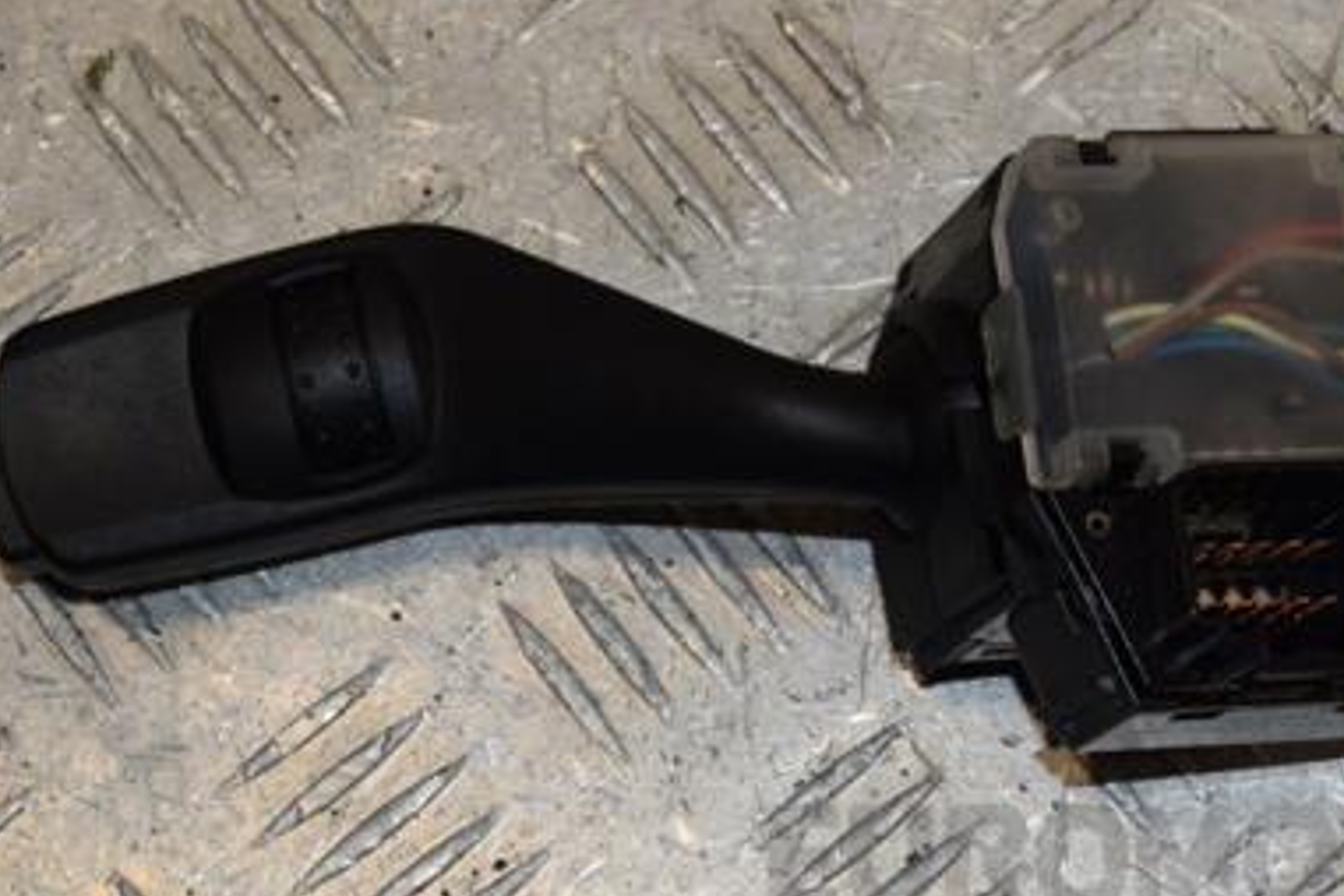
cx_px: 702
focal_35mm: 118
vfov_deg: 11.6
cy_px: 388
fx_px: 4405
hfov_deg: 17.3
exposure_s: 1/200
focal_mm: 50
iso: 800
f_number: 11
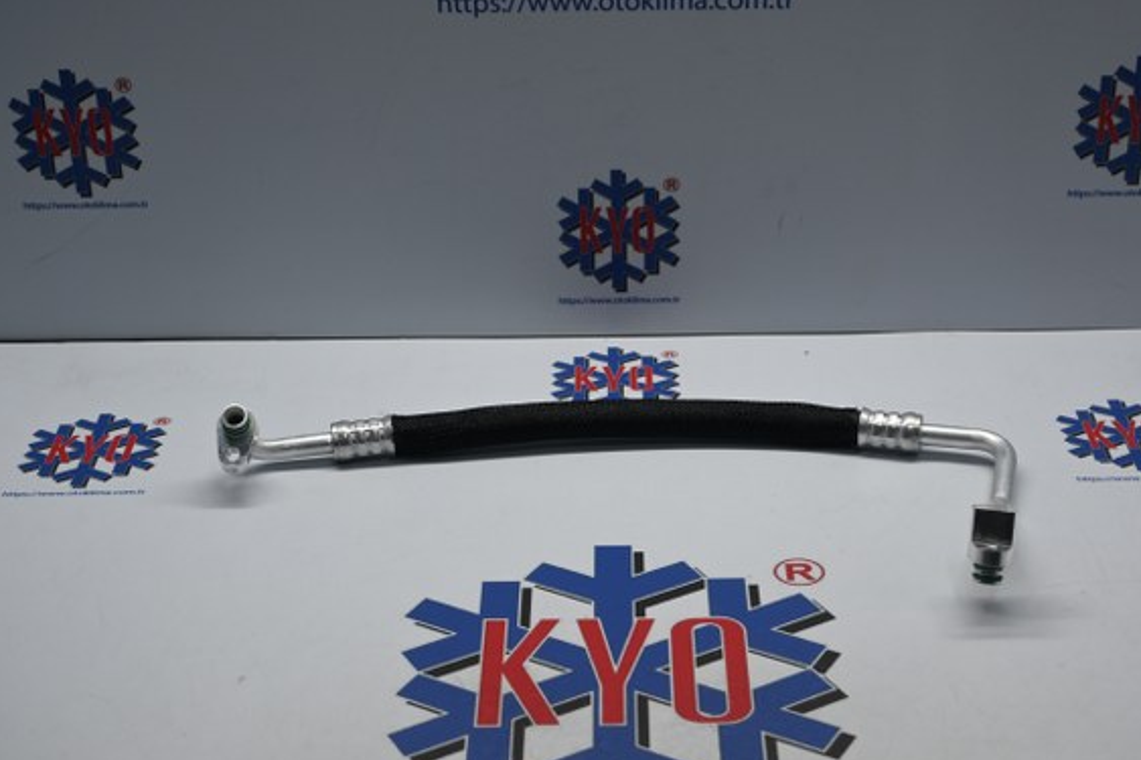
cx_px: 600
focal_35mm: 64
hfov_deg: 31.4
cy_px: 367
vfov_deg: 21.2
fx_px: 2028
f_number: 5.6
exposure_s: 1/60
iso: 250
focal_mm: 40
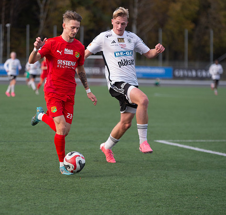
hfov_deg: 9.9
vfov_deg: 9.5
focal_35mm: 180
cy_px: 108
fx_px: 1298
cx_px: 61
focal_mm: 140
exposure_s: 1/1250
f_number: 3.2
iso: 640
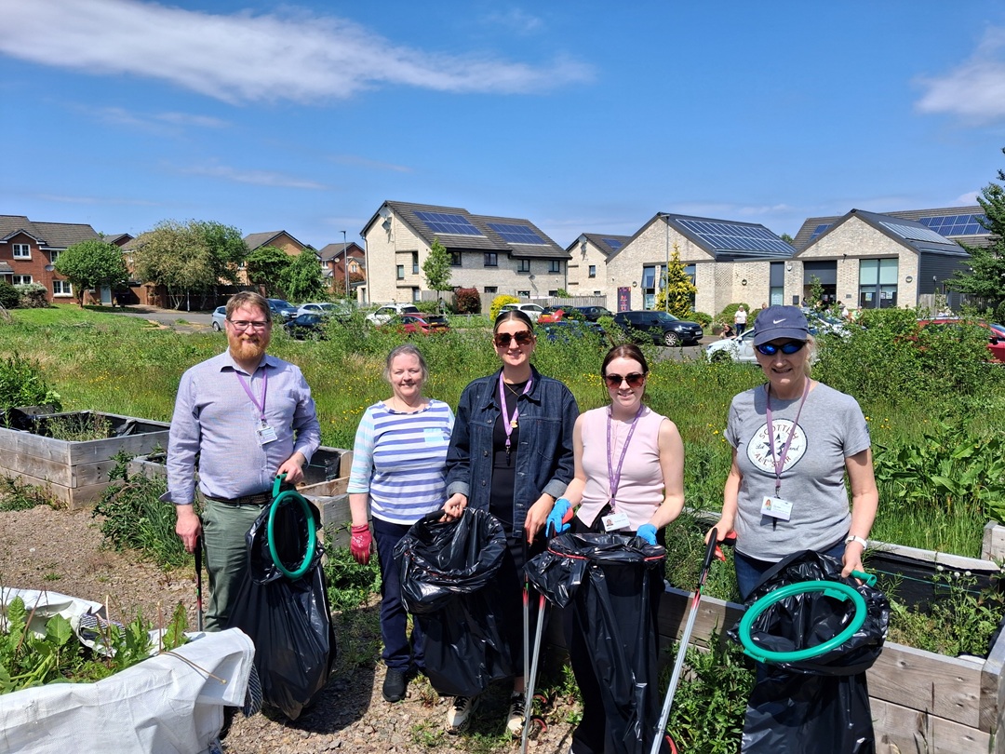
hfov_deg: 65.3
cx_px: 502
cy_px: 377
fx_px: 784
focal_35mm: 27
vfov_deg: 51.4
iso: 20
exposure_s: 1/659
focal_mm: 4
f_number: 1.8
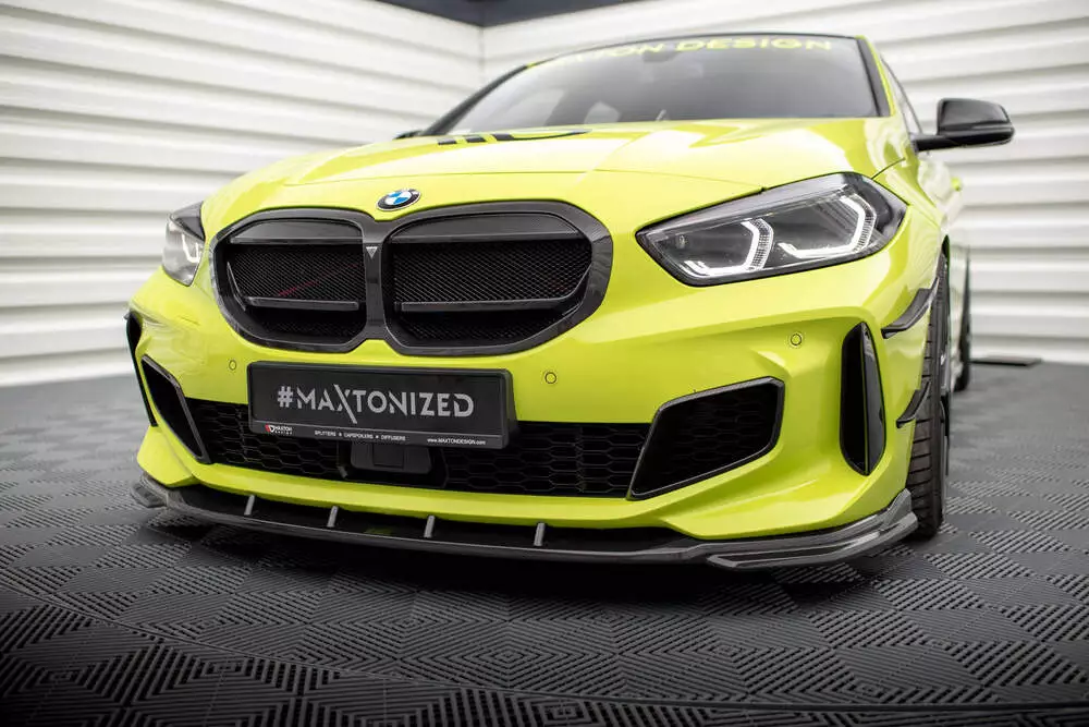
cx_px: 540
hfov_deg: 53.7
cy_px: 364
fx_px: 1075
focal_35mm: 36
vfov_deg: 37.3
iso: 500
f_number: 2.5
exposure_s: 1/160
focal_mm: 35
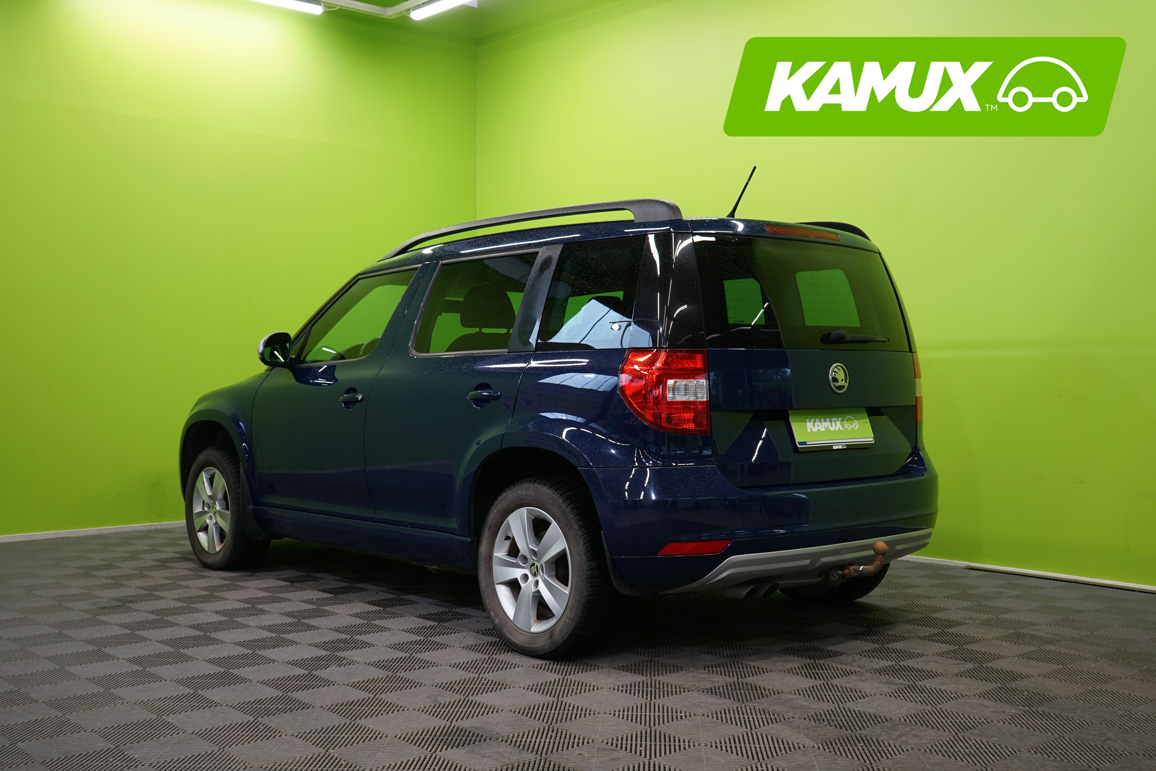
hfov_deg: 51.9
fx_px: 1188
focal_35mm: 37
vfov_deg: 35.9
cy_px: 386
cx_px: 578
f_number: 5.6
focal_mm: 37
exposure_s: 1/25
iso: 400
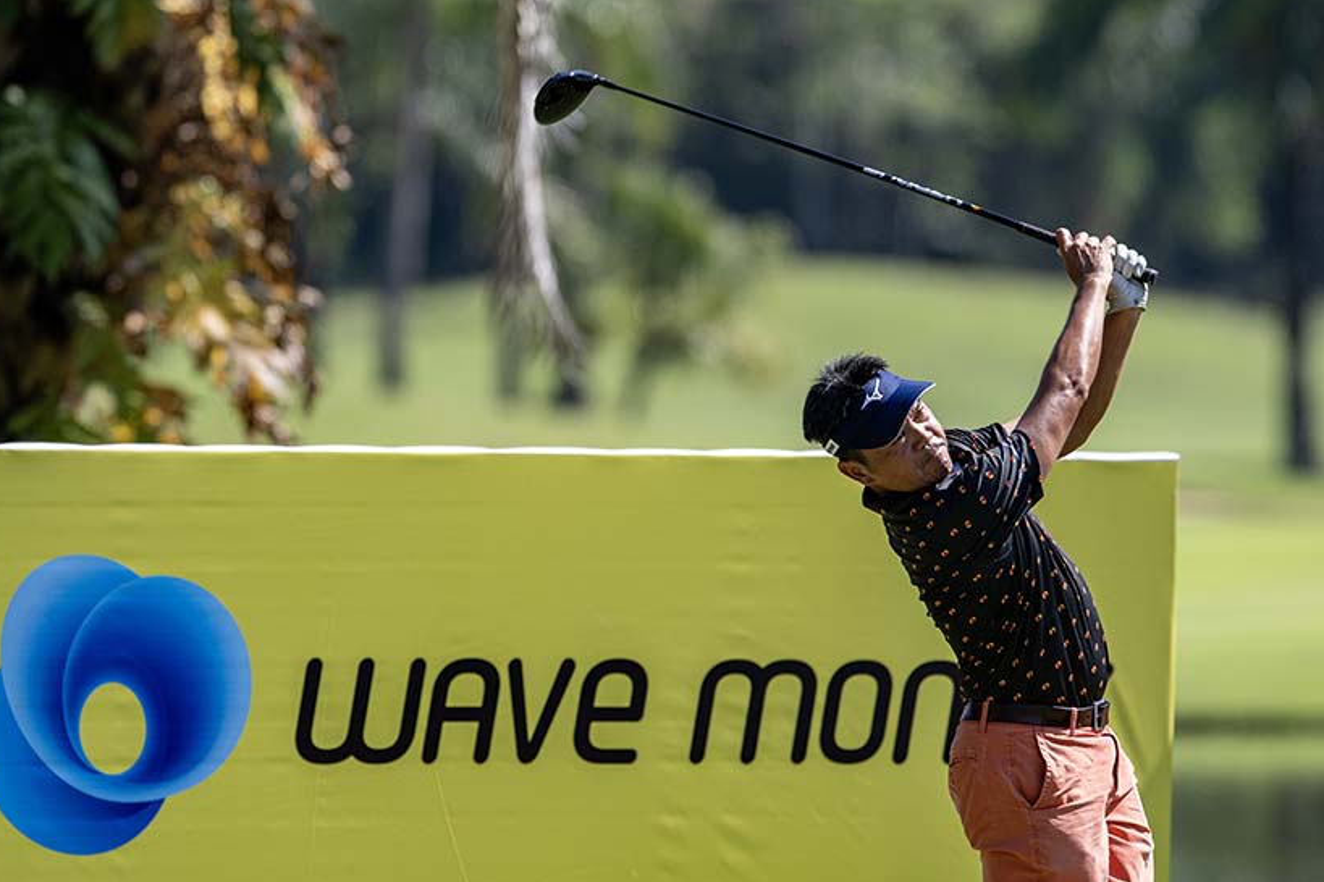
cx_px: 574
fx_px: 17247
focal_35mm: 469
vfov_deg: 2.9
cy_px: 449
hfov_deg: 4.4
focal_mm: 400
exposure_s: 1/2500
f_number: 4.5
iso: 720
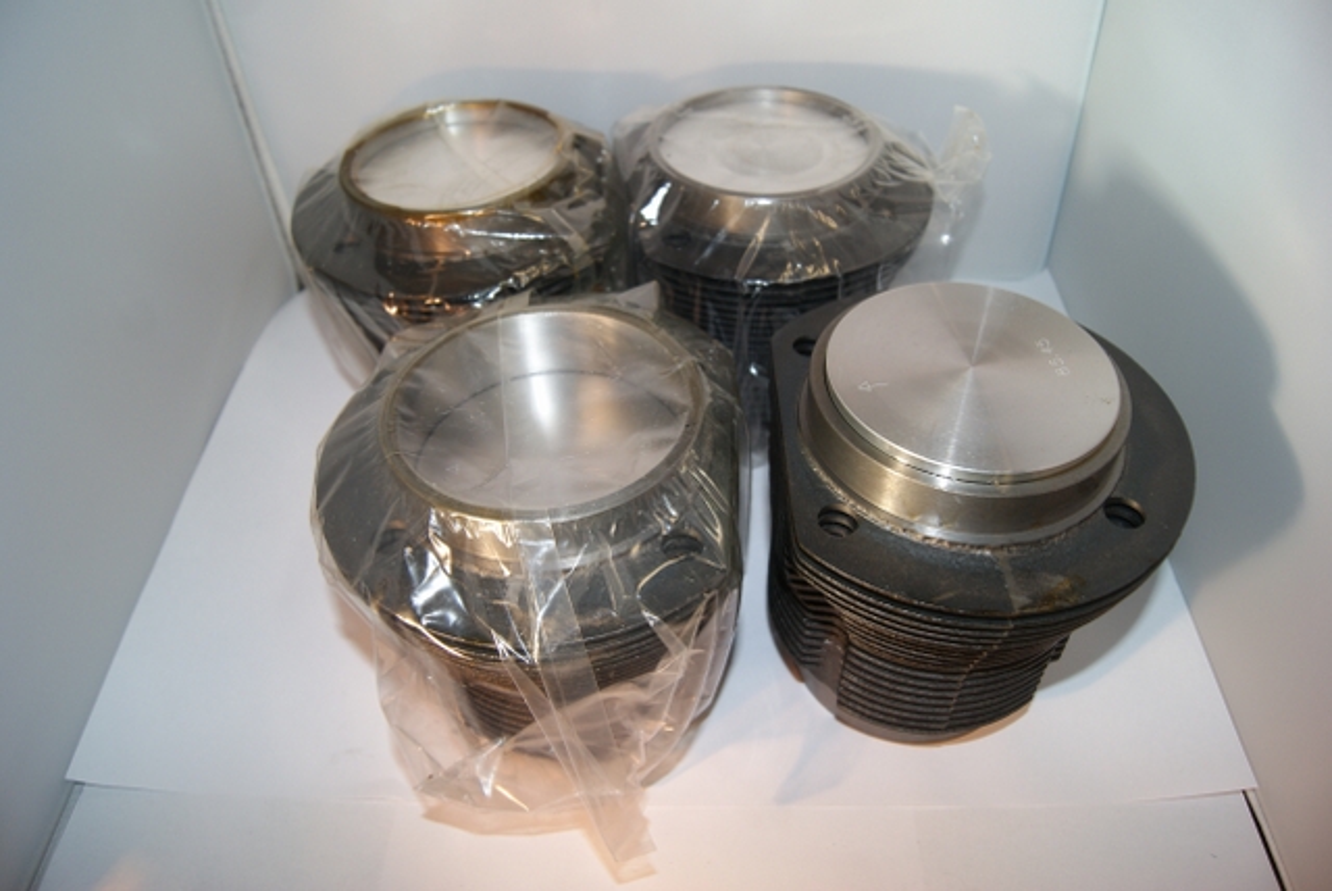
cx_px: 666
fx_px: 1000
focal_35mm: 27
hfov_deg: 67.3
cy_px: 446
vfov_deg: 48.0
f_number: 5.6
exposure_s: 1/60
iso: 400
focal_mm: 18
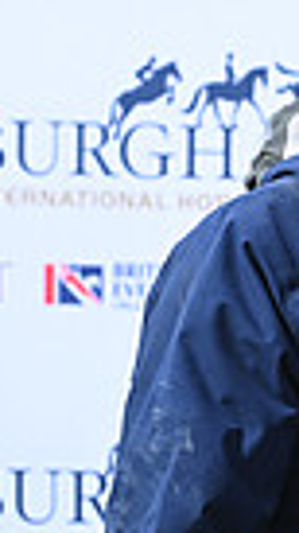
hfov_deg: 2.9
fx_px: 5923
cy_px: 317
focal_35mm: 420
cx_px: 819
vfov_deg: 5.1
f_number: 5.6
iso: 450
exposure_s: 1/1250
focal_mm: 95
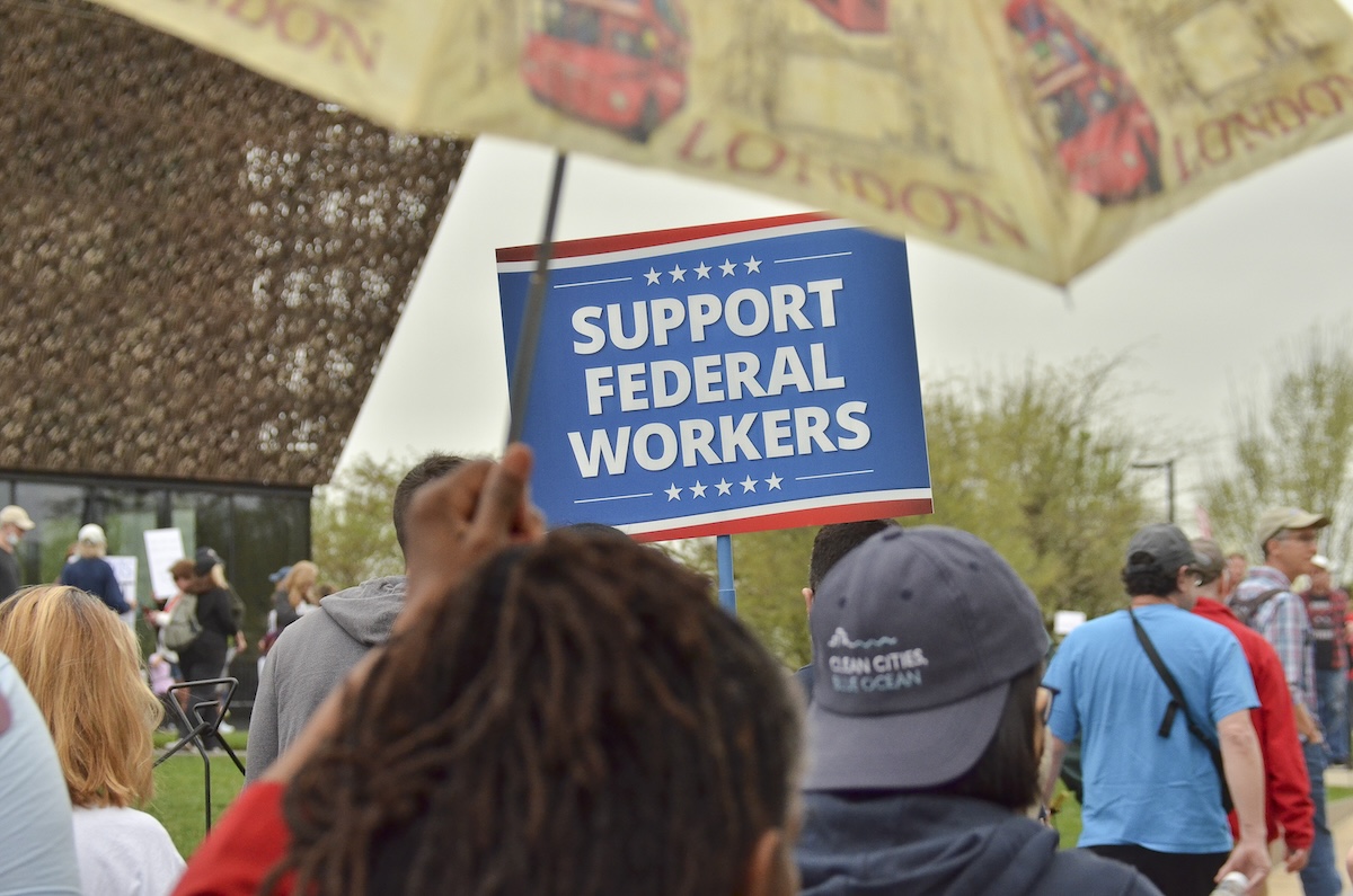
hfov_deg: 19.0
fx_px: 4051
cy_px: 448
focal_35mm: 108
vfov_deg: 12.6
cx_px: 676
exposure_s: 1/1600
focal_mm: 72
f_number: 6.3
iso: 800
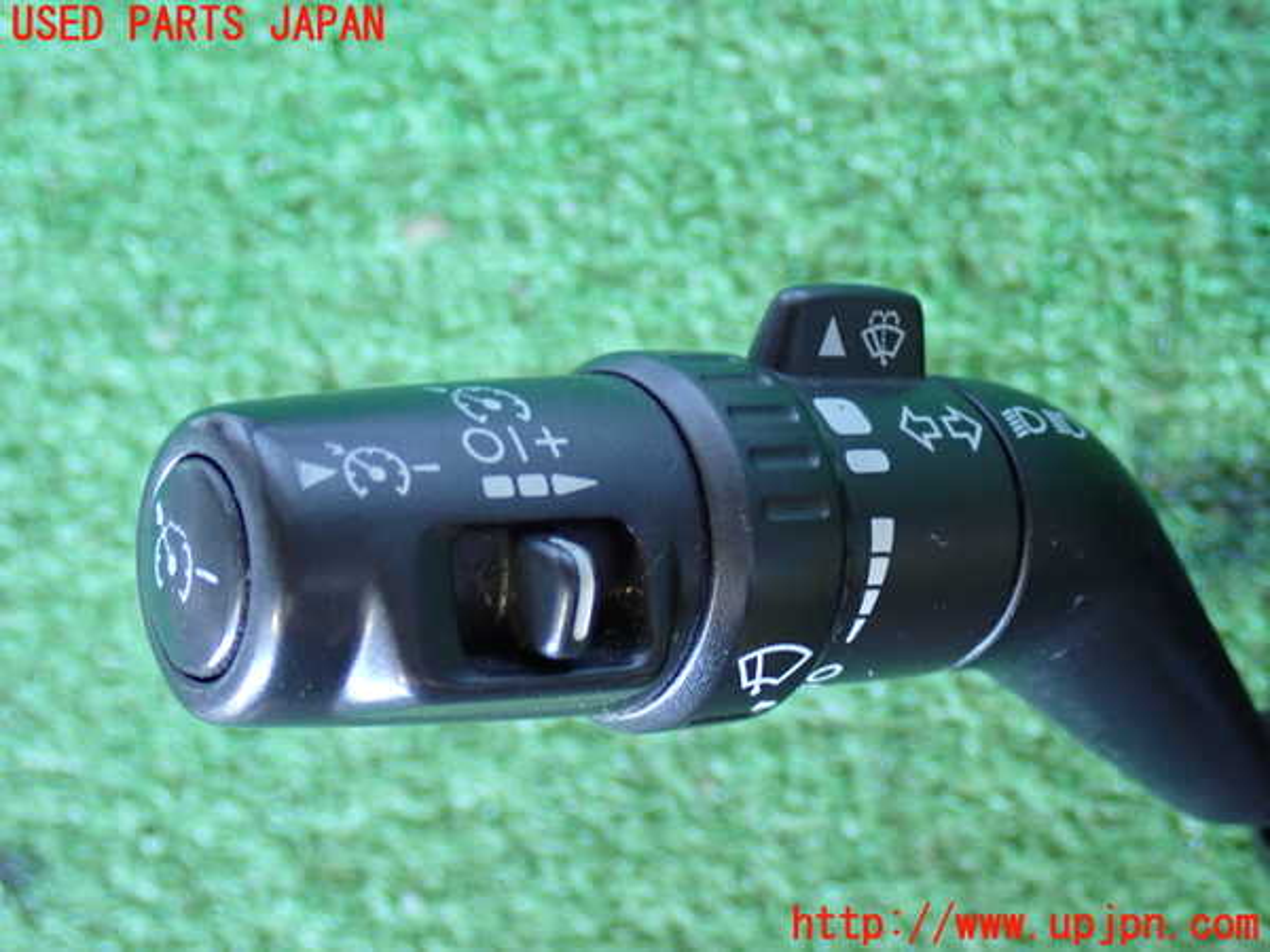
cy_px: 476
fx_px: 2128
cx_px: 635
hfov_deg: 33.2
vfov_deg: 25.2
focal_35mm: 58
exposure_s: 1/30
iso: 800
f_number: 3.5
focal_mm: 10.35
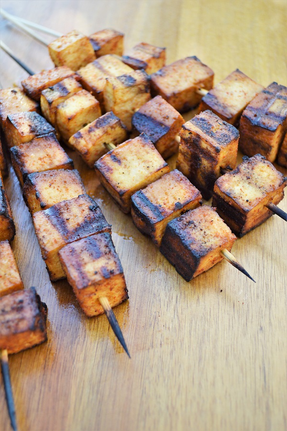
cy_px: 216
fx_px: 503
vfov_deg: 46.4
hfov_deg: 31.8
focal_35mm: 42
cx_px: 144
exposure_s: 1/640
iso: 400
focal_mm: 28
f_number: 4.5
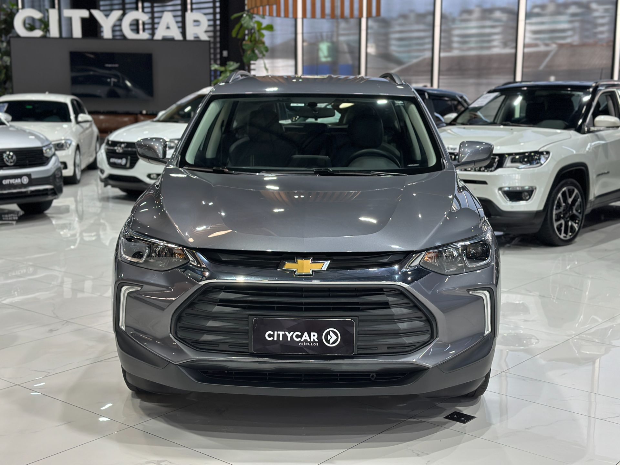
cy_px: 232
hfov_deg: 39.7
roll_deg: -0.6
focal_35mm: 48
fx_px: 860
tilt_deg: -9.8
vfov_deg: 30.3
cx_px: 310
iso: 200
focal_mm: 6.86
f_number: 1.78
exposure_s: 1/120
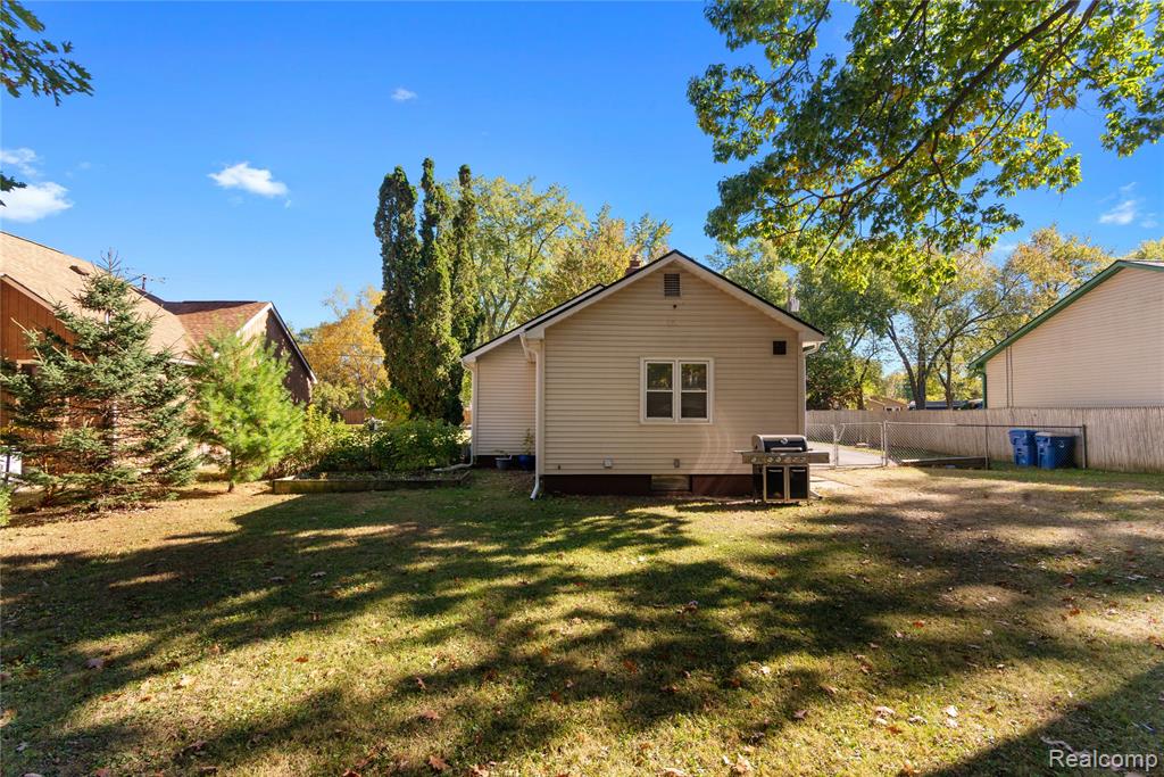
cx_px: 582
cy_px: 388
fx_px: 550
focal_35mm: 17
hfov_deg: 93.3
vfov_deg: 70.5
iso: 320
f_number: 9
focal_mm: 17
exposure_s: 1/320
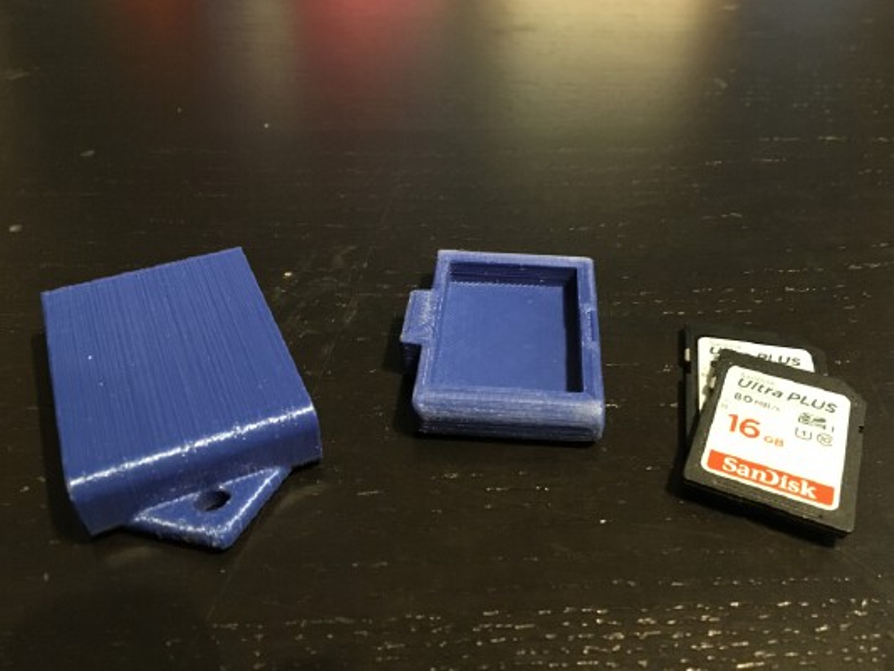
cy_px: 336
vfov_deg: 48.2
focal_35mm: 29
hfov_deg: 61.6
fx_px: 749
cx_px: 447
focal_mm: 4.15
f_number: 2.2
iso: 320
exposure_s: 1/15
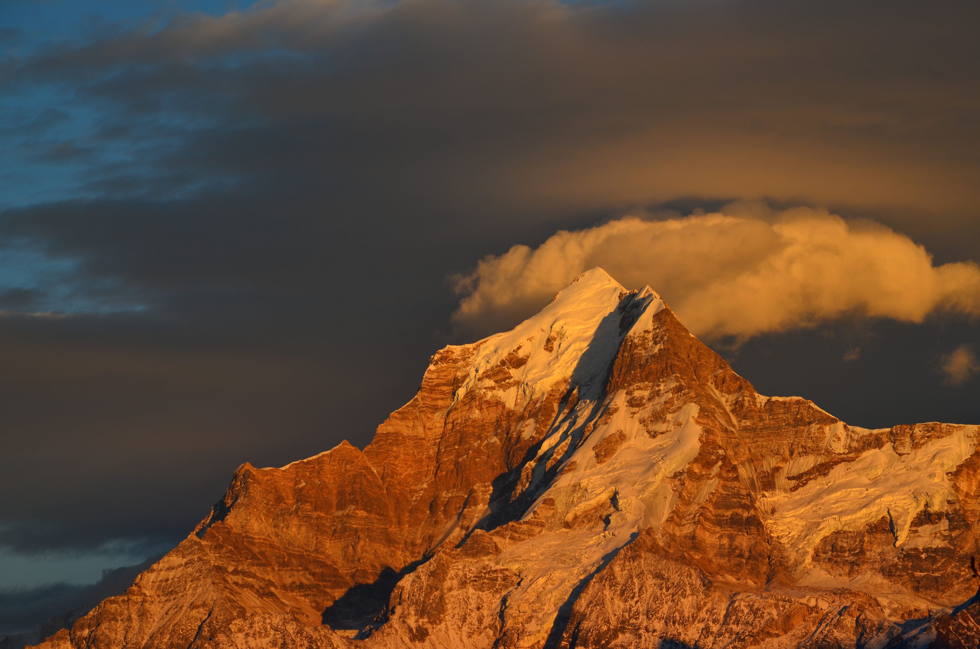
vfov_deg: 6.8
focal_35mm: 202
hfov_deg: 10.2
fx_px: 5501
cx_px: 490
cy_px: 324
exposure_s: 1/160
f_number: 9
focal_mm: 135
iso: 100
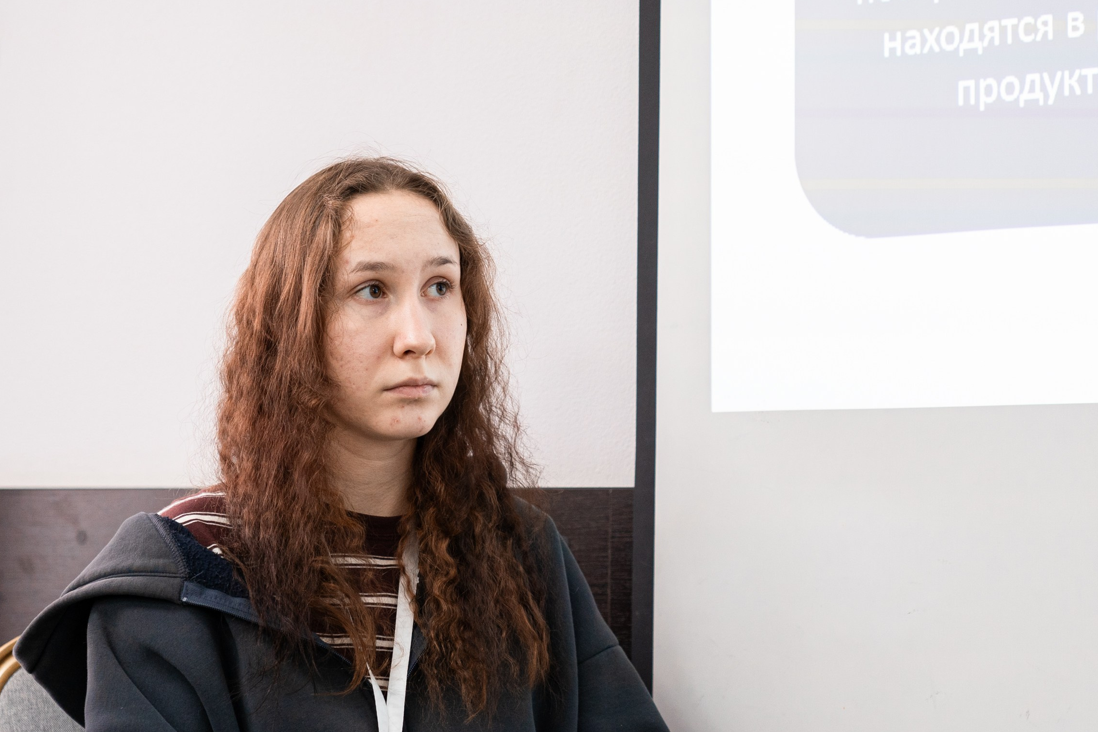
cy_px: 351
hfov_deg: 18.4
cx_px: 527
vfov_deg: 12.3
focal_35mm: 111
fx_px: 3385
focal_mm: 70
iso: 640
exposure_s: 1/125
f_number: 2.8
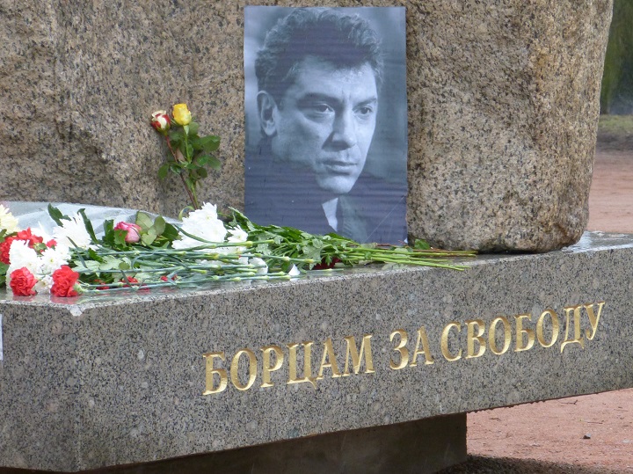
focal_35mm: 144
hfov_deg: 13.7
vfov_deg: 10.3
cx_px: 316
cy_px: 237
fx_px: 2631
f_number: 3.6
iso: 200
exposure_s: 1/160
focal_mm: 25.9
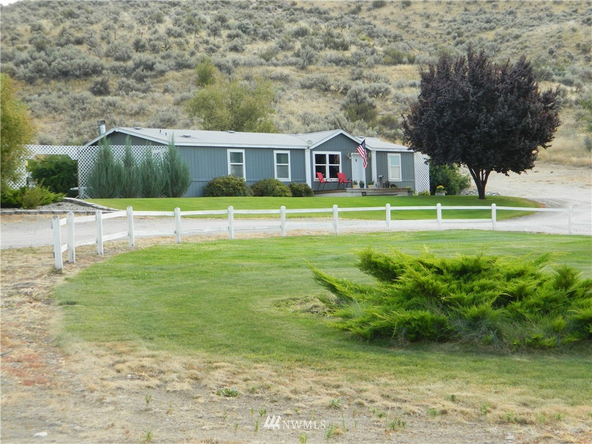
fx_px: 1197
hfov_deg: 27.8
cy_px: 222
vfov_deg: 21.0
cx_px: 296
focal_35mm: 70
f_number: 4
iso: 100
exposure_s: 1/400
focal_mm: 12.6
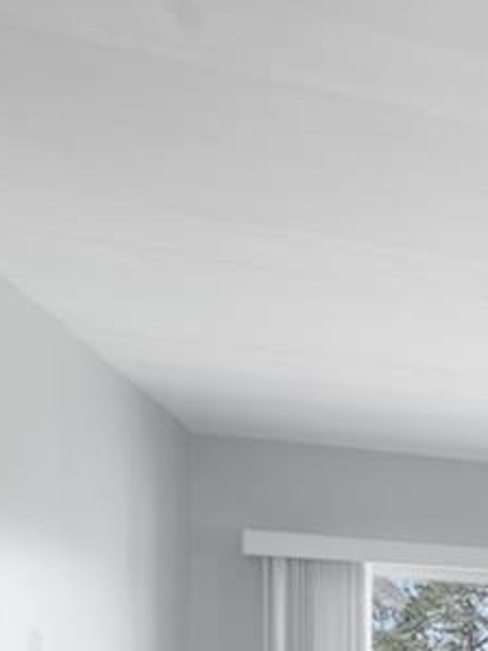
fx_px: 1354
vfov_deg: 23.6
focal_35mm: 72
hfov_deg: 10.8
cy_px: 861
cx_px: 1542
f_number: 9
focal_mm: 14
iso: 250
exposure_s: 1/3
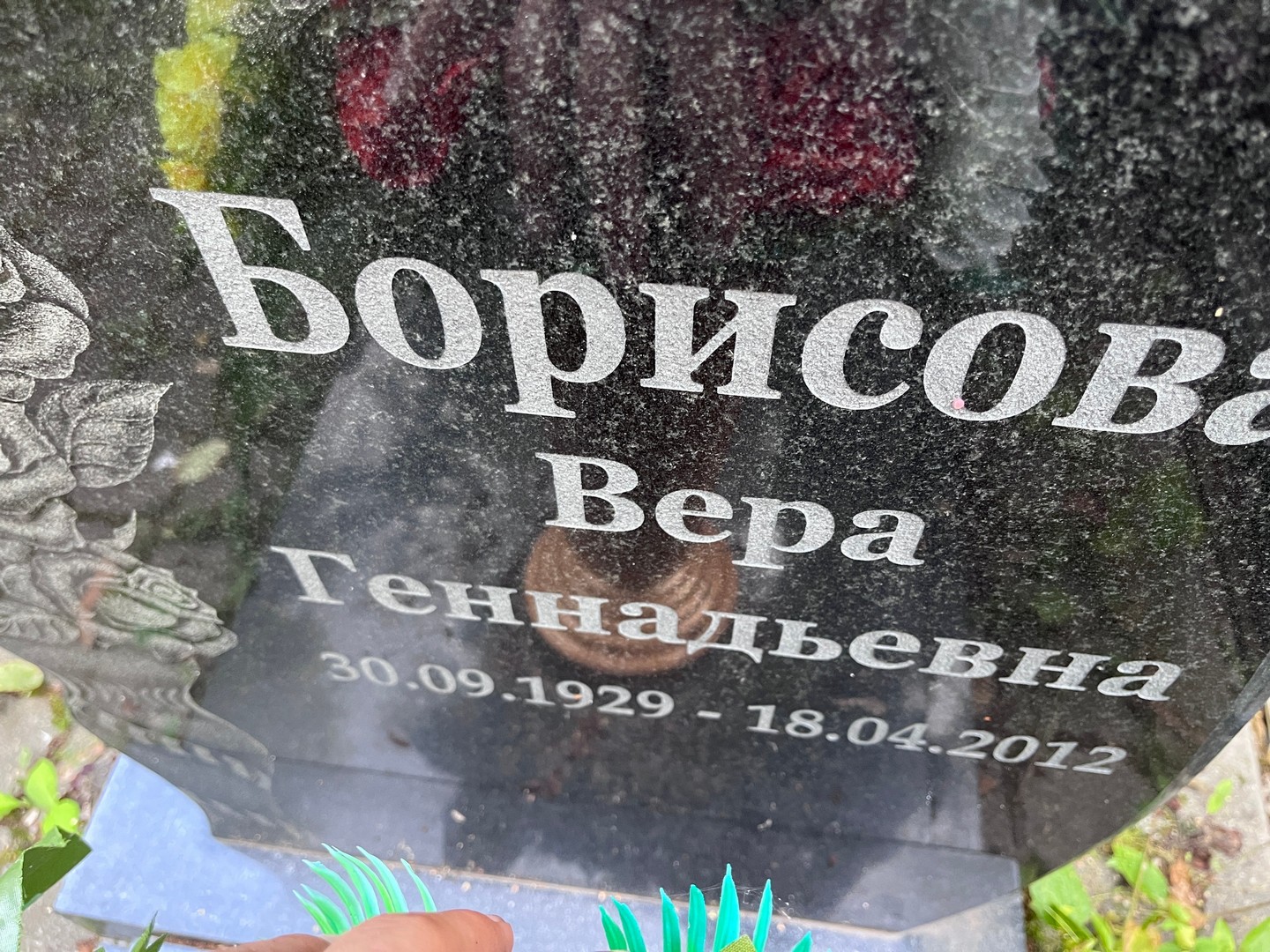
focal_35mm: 26
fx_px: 954
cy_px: 476
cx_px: 635
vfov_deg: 53.1
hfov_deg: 67.3
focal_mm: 5.1
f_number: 1.6
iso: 200
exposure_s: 1/60
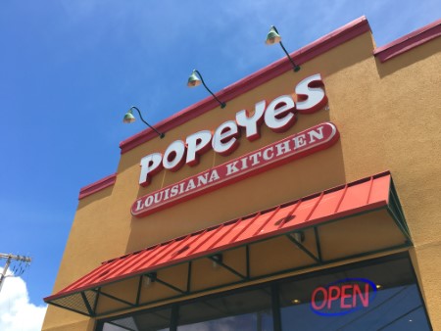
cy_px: 166
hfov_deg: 61.6
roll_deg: -1.2
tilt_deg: +38.1
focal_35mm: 29
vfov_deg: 48.3
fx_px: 370
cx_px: 220
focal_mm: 4.15
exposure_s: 1/884
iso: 25
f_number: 2.2
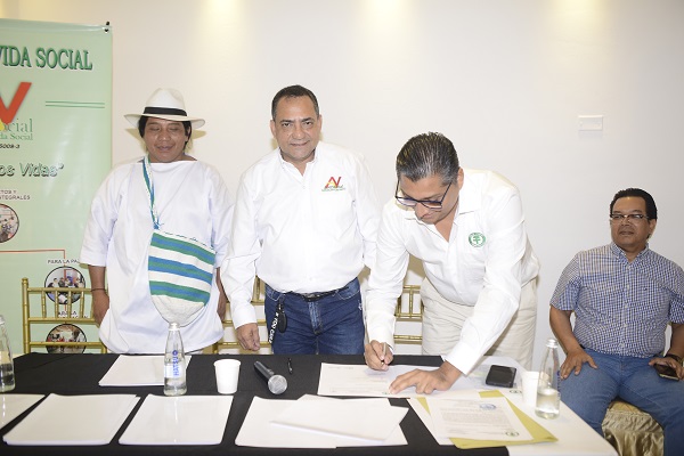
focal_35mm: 34
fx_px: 646
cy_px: 228
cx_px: 342
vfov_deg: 38.9
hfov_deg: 55.8
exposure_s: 1/250
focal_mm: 34
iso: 1250
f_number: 3.5
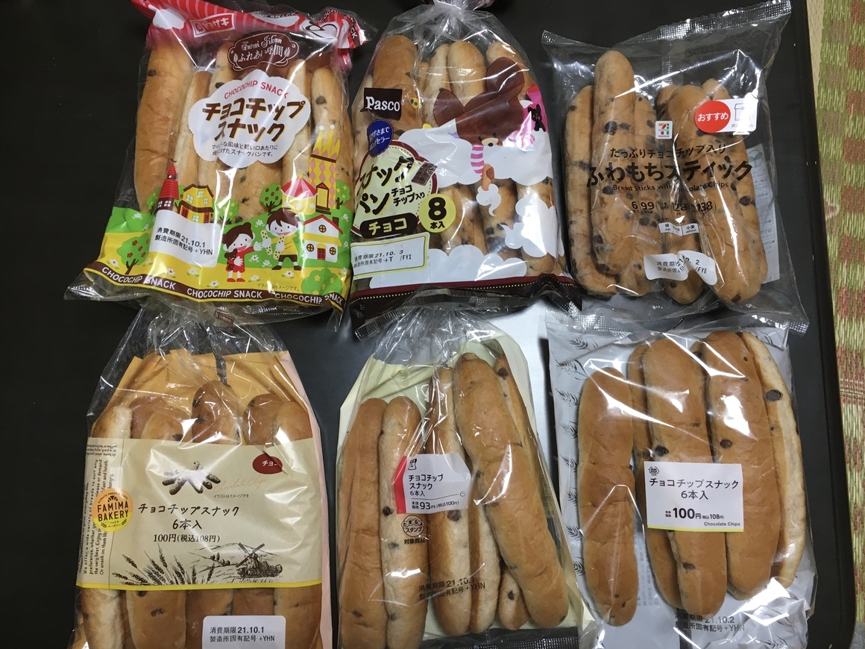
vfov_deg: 46.8
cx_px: 427
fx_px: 750
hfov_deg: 60.0
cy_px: 319
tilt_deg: -78.6
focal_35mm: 30
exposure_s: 1/30
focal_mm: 4.15
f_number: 2.2
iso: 80
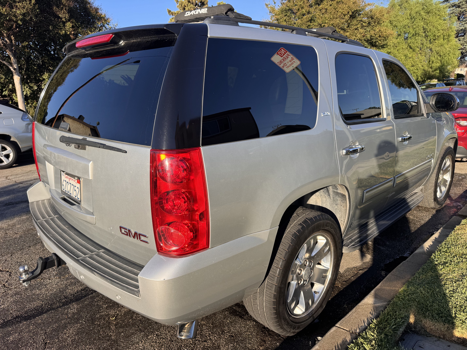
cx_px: 234
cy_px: 175
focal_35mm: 24
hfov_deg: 71.6
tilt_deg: -11.7
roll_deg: +2.5
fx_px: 324
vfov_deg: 56.8
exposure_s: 1/1818
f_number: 1.78
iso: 80
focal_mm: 6.76
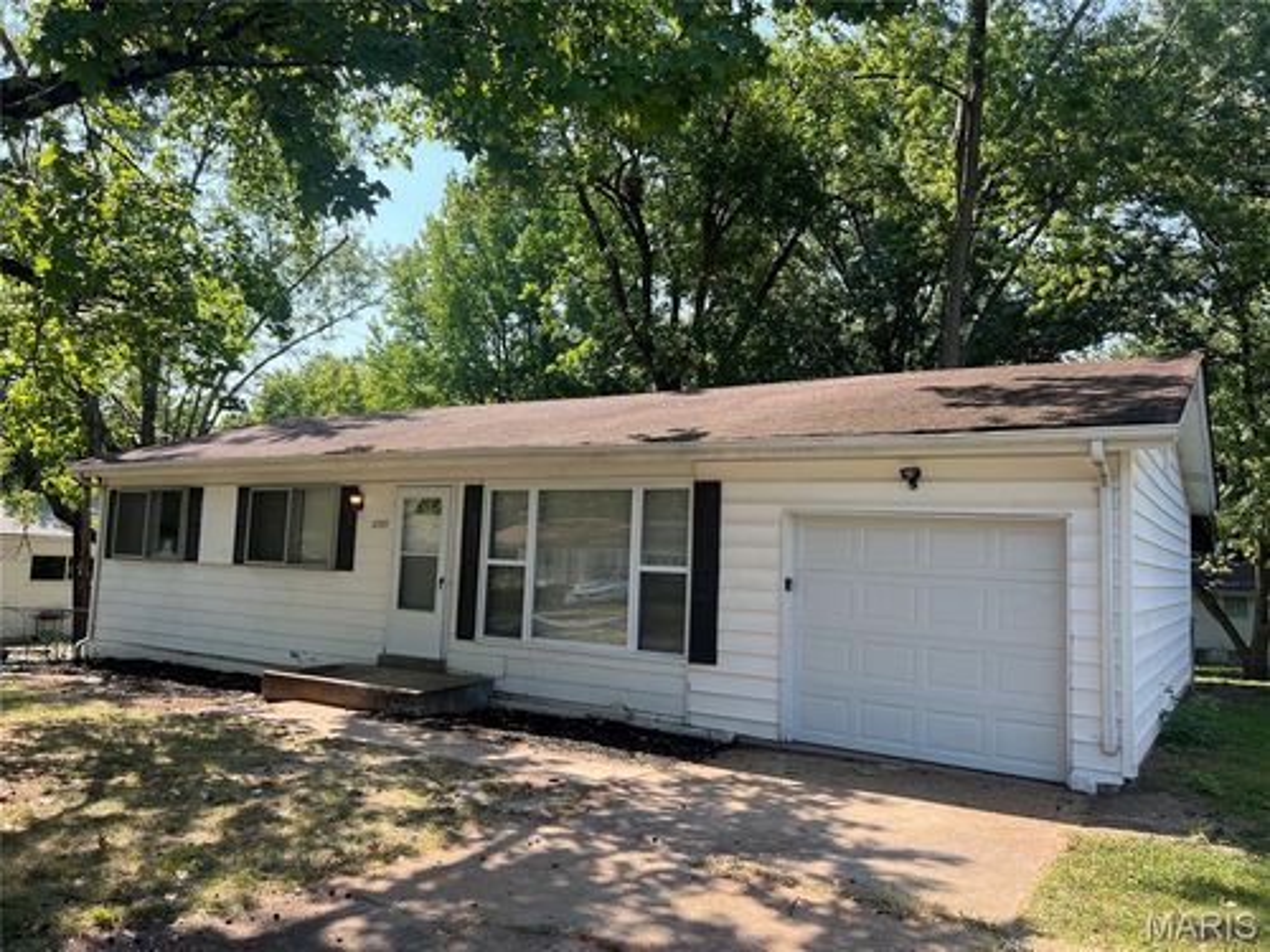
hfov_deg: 67.3
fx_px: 954
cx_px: 635
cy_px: 476
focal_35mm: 26
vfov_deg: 53.1
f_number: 1.5
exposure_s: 1/1058
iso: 50
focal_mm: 5.7
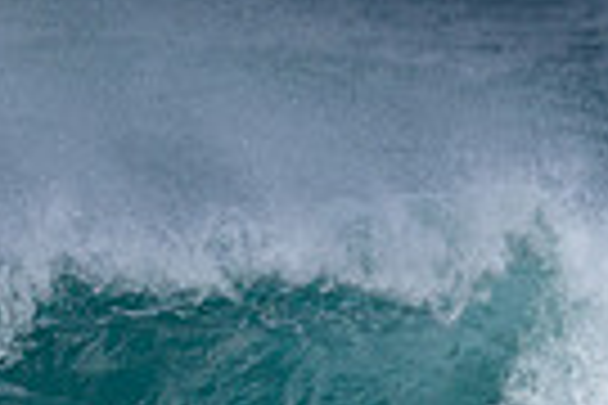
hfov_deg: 0.9
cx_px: 176
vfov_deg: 0.6
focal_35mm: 2402
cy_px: 722
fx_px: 40564
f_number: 11
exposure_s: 1/2000
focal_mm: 560
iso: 360
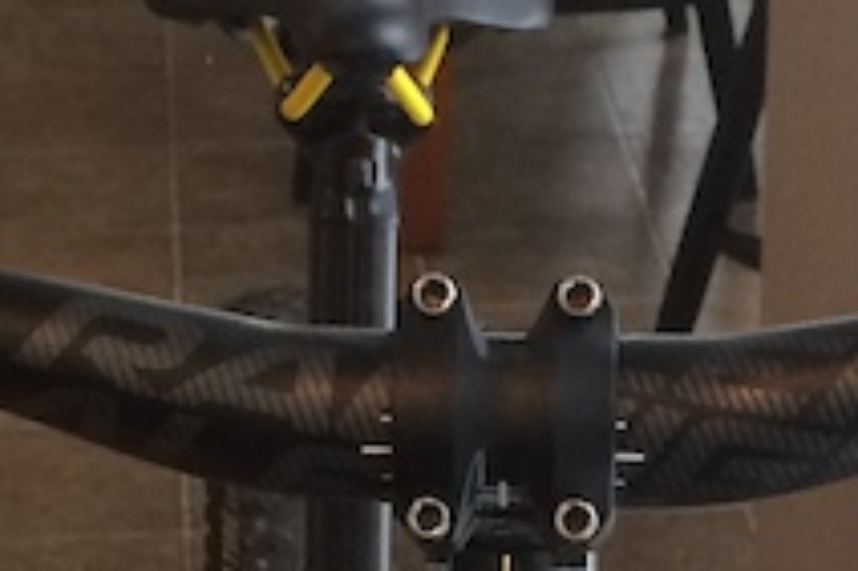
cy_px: 1061
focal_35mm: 146
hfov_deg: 14.0
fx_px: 3477
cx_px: 607
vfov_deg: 8.9
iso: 100
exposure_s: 1/30
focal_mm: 4.15
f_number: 2.2
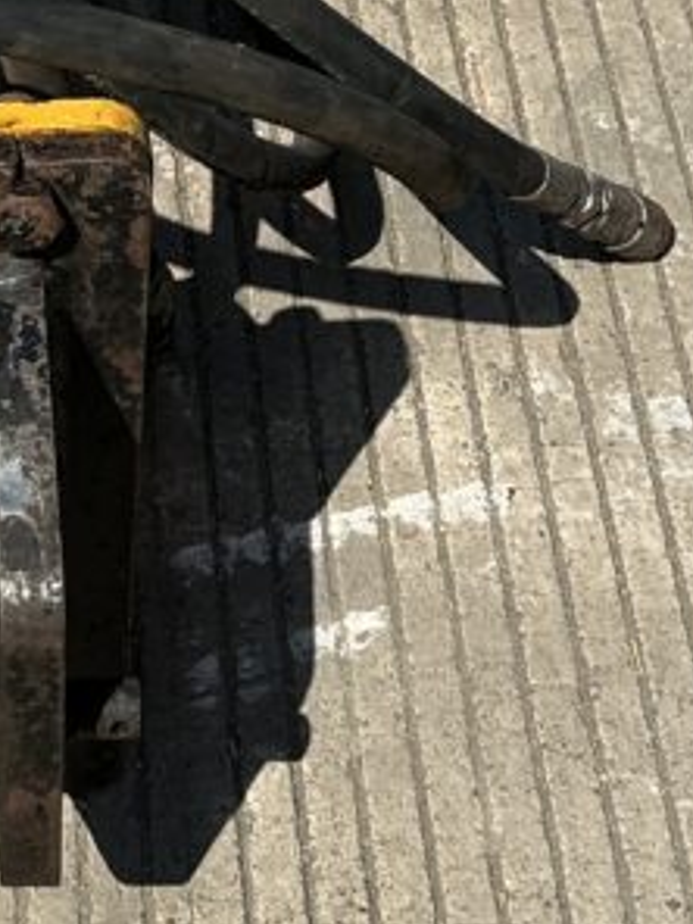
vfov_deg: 19.9
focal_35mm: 97
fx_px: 2589
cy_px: 94
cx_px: 41
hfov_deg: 15.0
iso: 25
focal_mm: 3
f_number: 1.8
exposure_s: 1/3125
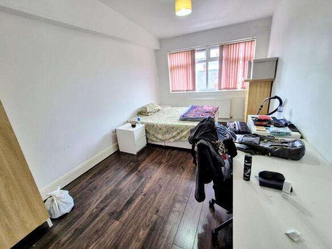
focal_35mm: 13
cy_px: 124
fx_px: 125
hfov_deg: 106.2
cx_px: 166
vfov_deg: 89.9
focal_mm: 2.2
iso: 160
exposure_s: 1/50
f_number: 2.2
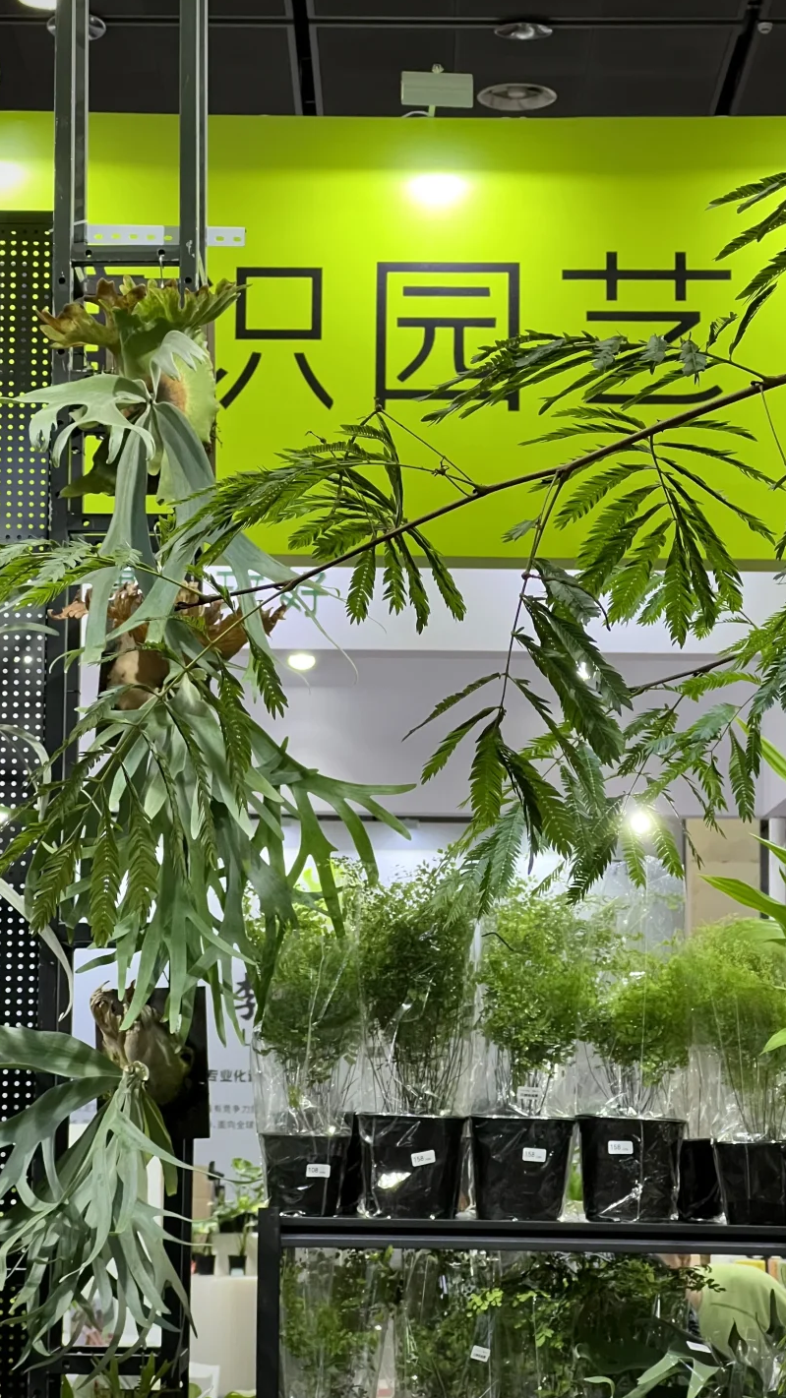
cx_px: 481
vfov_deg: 25.0
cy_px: 696
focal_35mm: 85
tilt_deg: +8.0
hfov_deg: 14.2
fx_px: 3150
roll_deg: -0.8
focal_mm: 9
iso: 250
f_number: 2.8
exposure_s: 1/100
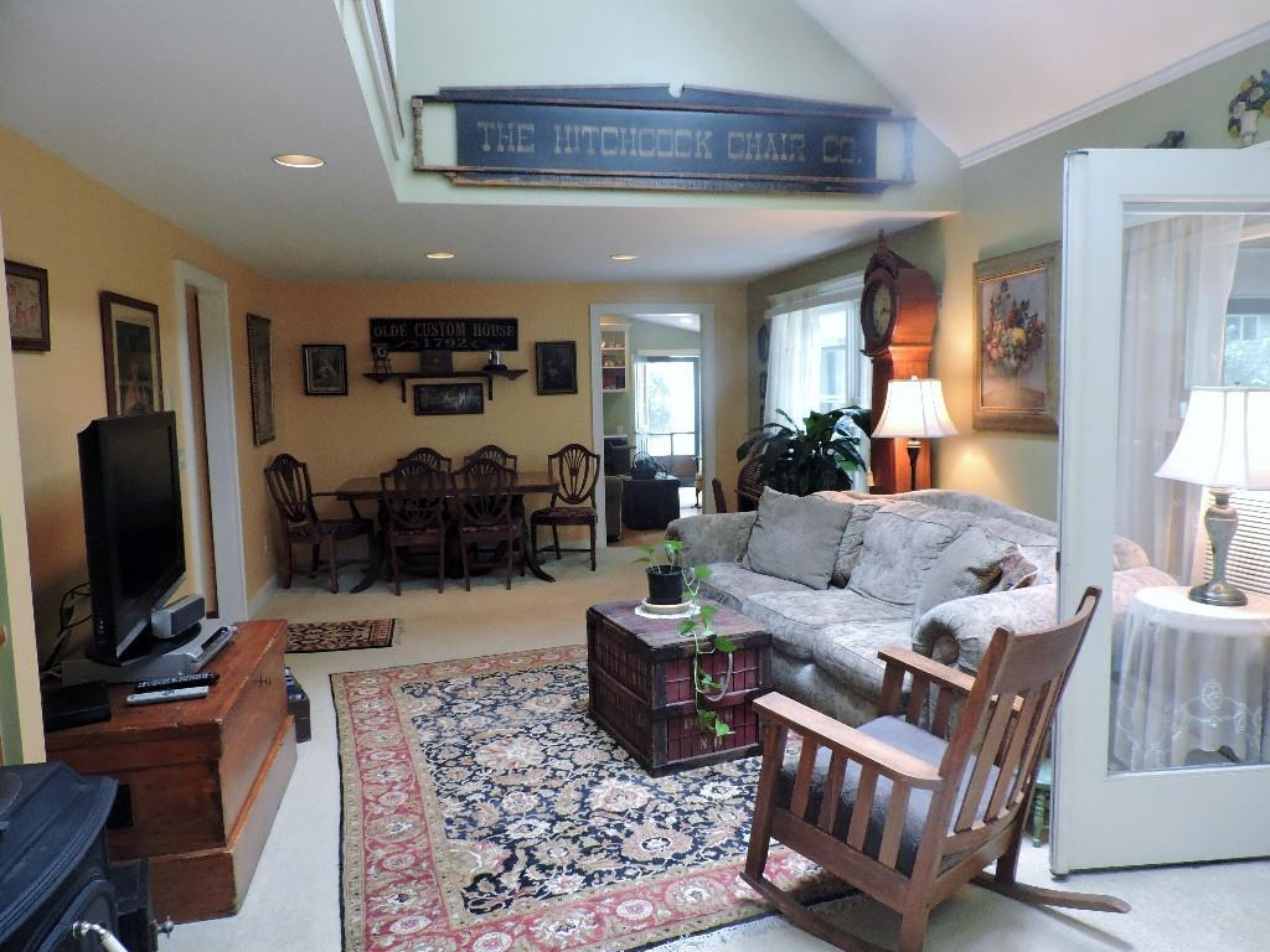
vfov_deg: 56.8
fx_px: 881
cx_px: 635
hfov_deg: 71.6
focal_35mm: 24
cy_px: 476
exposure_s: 1/25
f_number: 3
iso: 400
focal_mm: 4.3
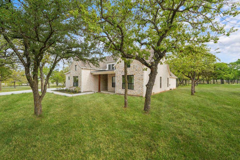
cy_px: 78
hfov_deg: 100.3
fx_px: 100
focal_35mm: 15
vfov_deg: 77.3
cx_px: 115
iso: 640
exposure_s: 1/500
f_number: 9
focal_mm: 14
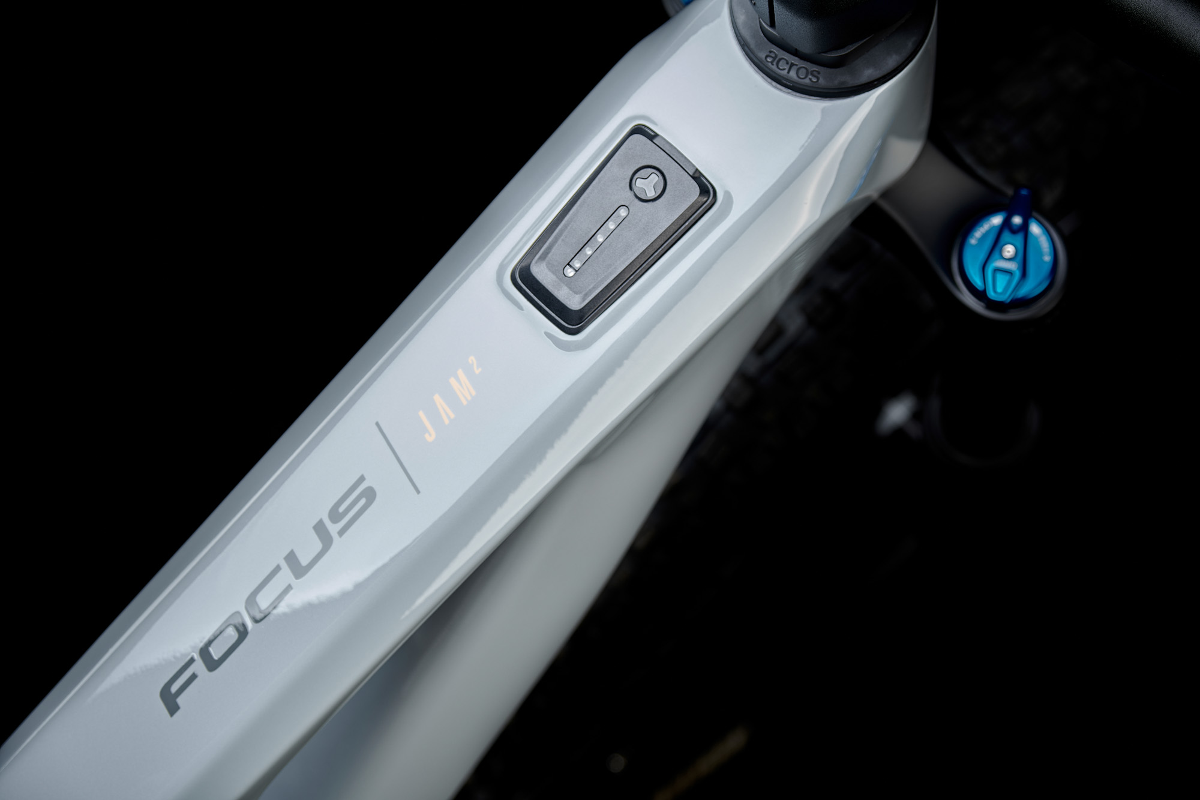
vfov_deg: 15.2
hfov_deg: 22.6
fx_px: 3000
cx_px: 600
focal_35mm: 90
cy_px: 400
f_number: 8
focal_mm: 90
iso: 64
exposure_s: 1/60
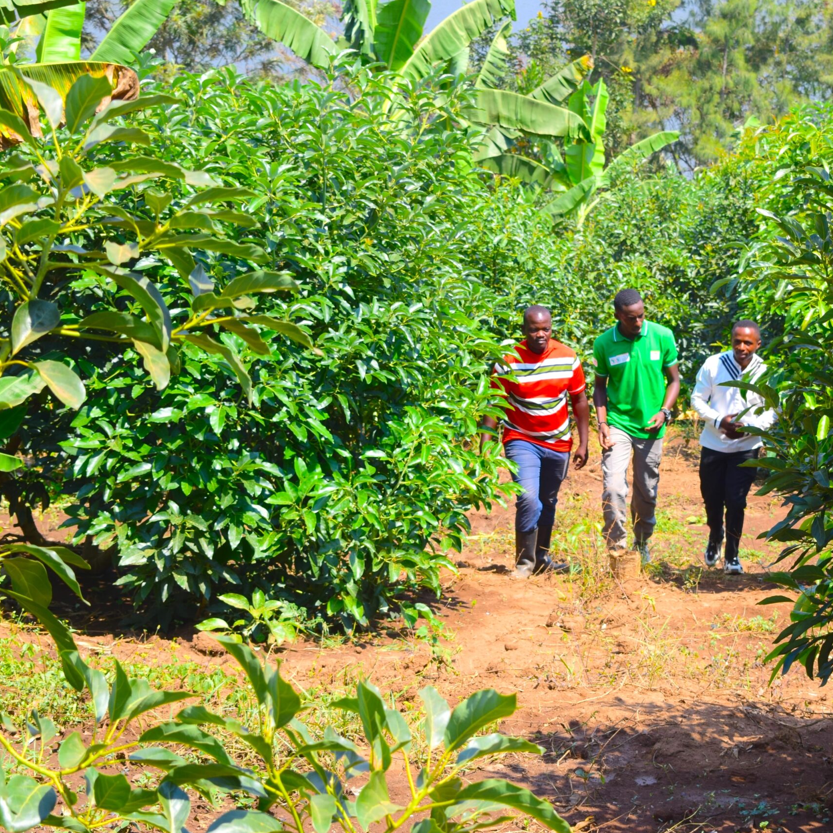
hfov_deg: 16.4
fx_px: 2876
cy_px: 416
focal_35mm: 106
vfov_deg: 16.5
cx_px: 587
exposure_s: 1/100
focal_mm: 55
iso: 100
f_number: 8
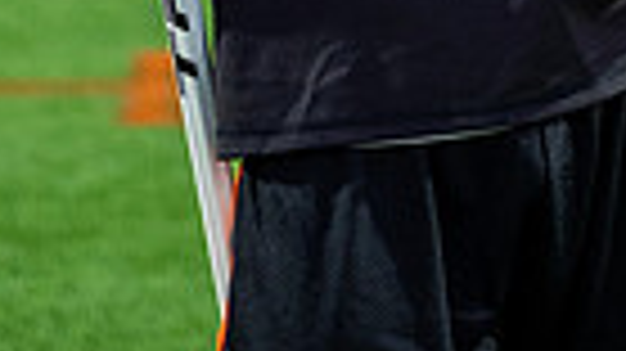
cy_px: -531
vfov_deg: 6.7
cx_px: 462
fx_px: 2820
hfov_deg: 12.6
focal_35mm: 170
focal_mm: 50
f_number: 1.8
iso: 800
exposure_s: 1/400
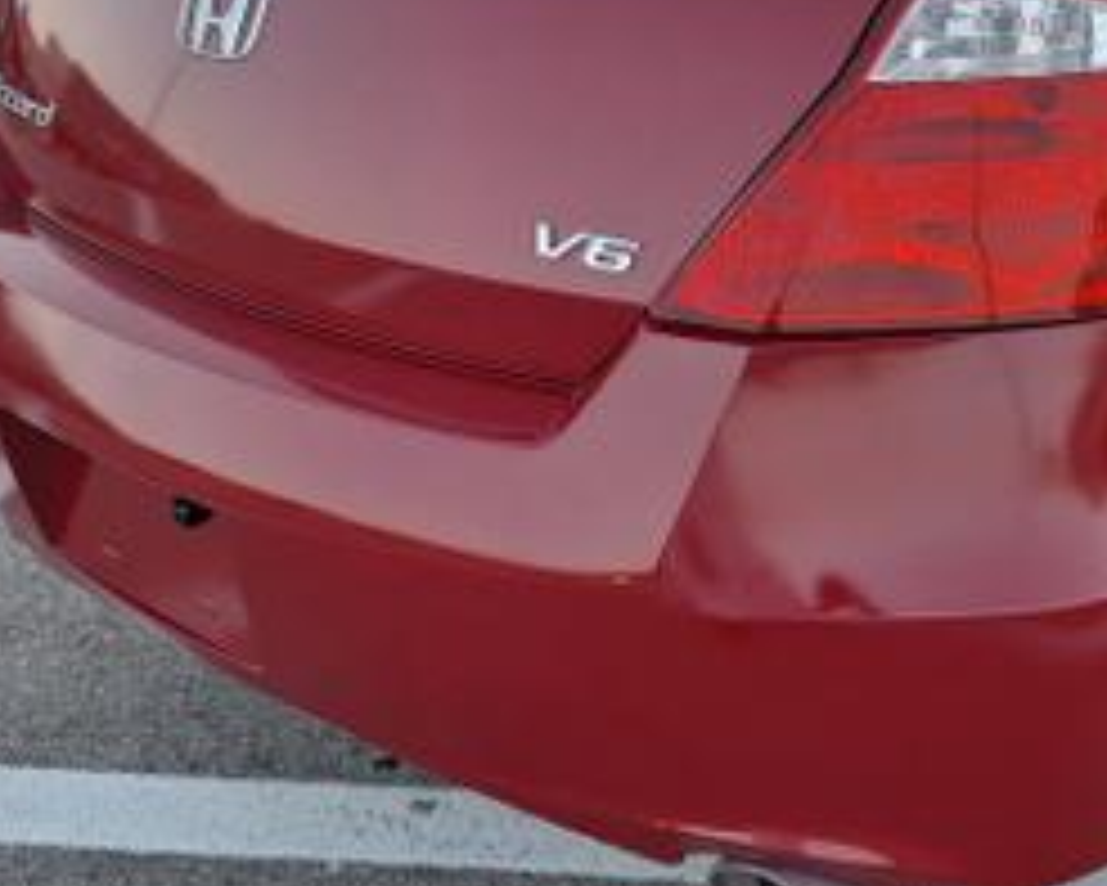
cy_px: 220
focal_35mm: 46
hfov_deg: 38.9
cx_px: 878
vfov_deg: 32.2
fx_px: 1508
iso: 40
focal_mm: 5.54
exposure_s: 1/136
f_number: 1.8
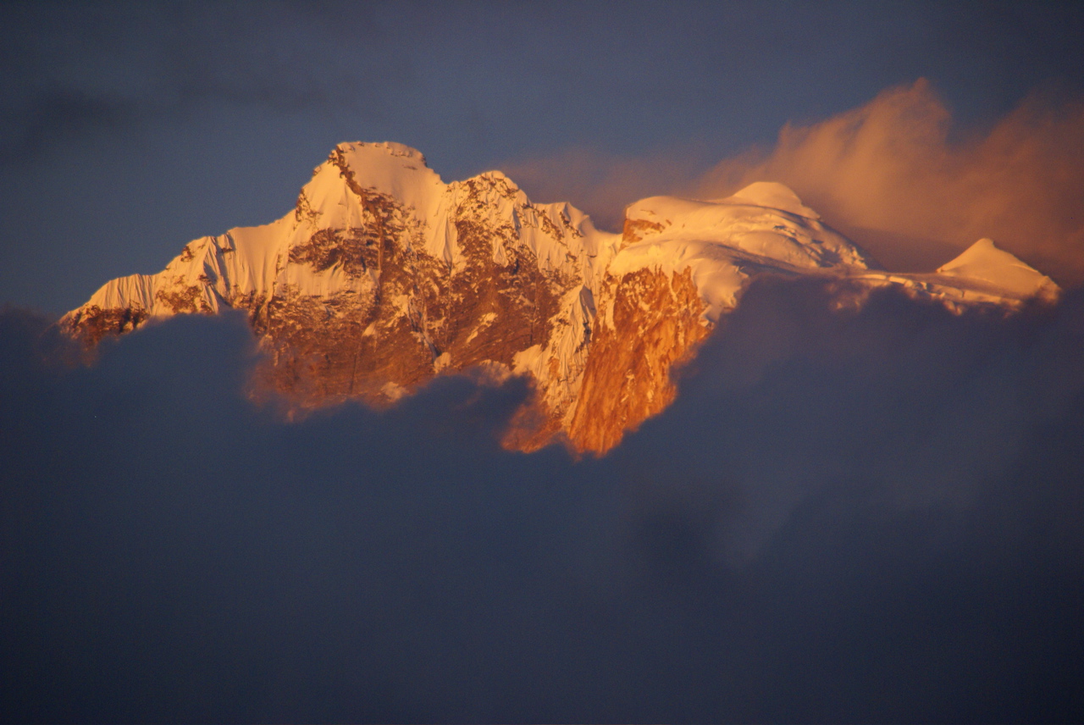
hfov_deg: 6.9
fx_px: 9041
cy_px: 362
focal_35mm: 300
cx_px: 542
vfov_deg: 4.6
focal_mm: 200
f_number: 6.3
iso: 400
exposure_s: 1/320
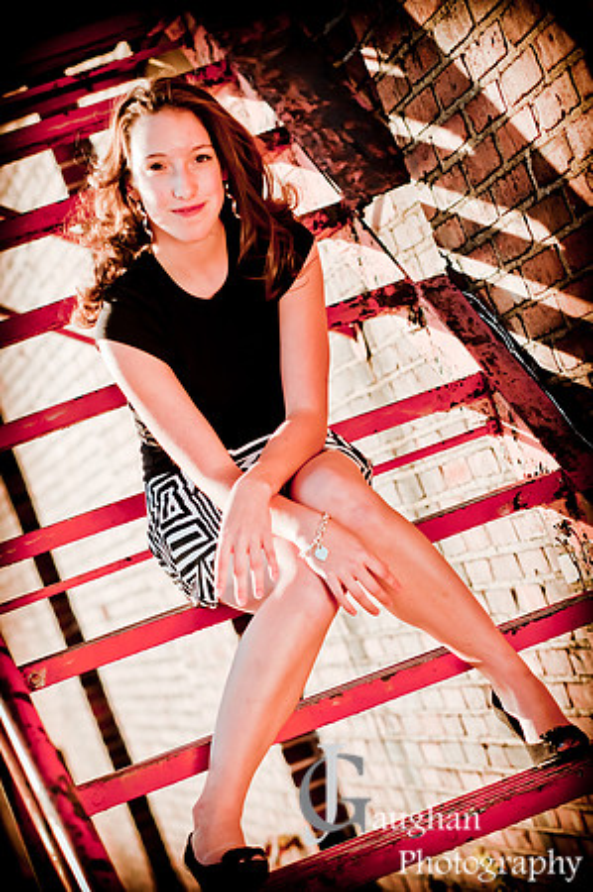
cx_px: 296
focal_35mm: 105
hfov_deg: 13.0
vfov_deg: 19.5
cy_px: 446
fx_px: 2600
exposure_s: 1/3200
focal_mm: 70
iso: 500
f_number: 3.2
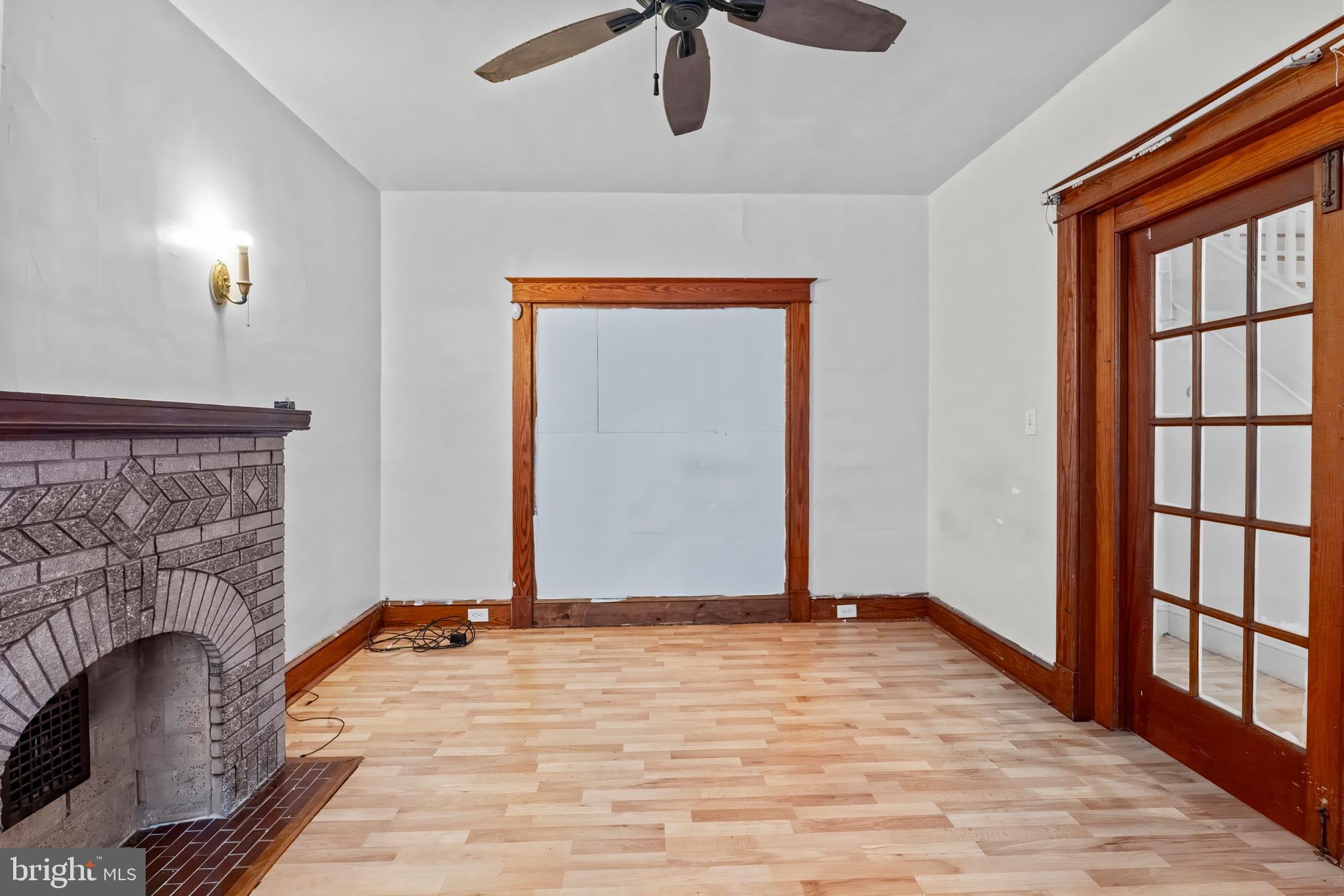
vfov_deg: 73.7
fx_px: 597
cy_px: 448
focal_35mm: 16
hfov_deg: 96.7
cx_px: 672
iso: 3200
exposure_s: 1/15
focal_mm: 16
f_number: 5.6
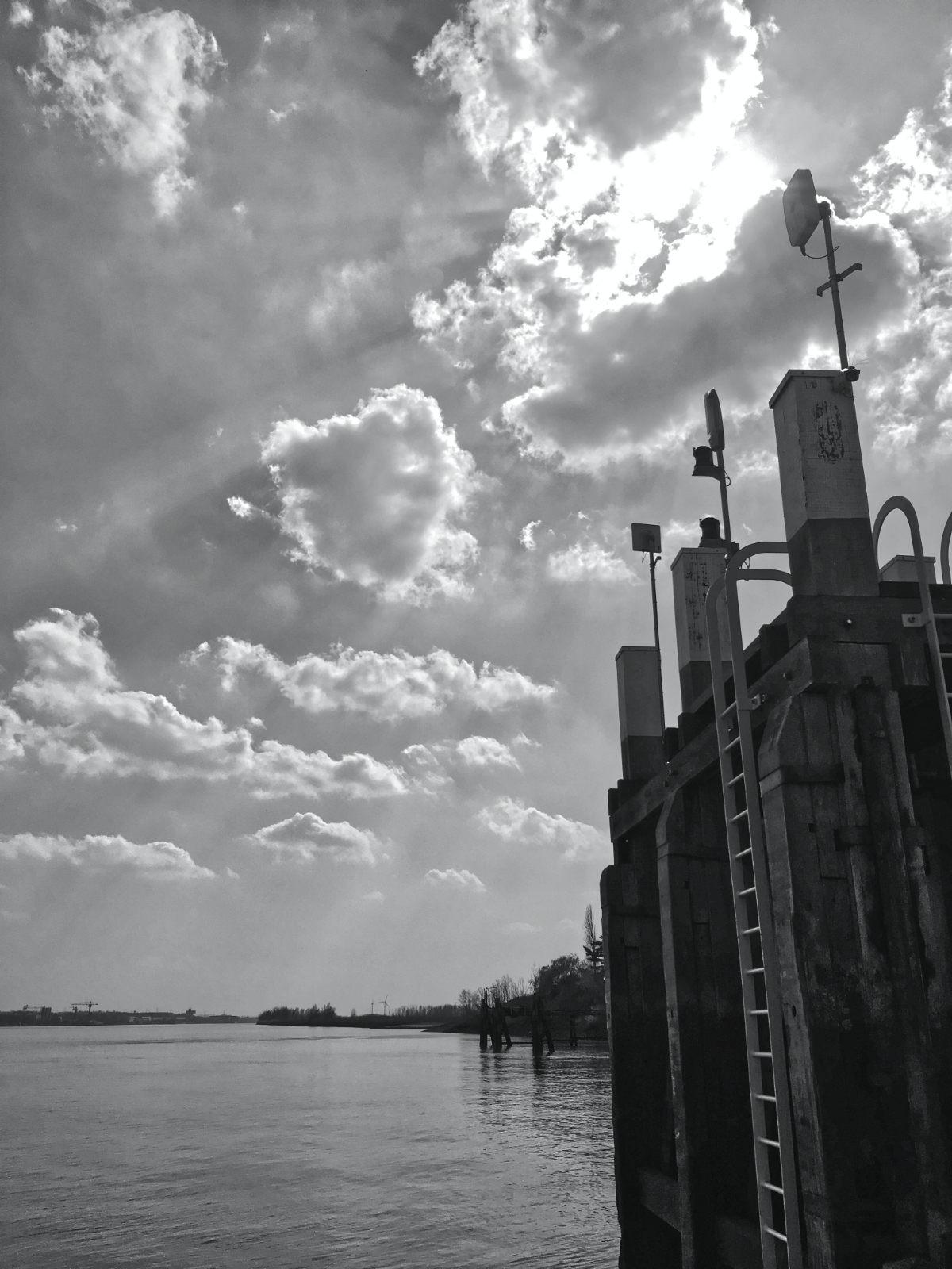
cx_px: 476
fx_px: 1063
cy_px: 634
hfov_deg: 48.2
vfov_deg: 61.7
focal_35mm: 29
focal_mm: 4.2
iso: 25
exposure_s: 1/10989
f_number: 2.2
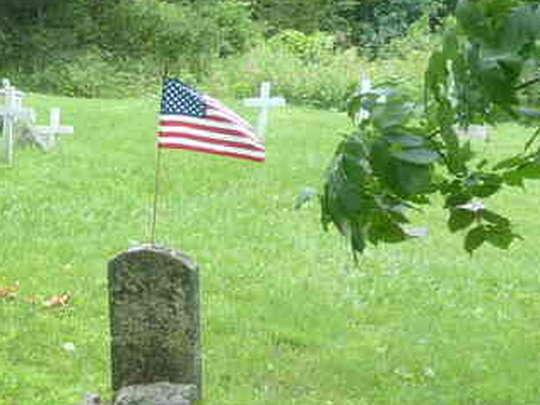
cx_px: -183
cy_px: 228
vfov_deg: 14.5
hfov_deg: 17.9
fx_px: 1591
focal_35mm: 102
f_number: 3.4
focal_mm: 4.7
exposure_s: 1/125
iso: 80
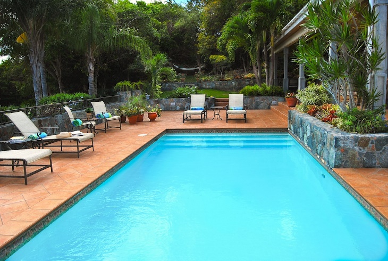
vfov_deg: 48.1
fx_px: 292
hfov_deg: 67.3
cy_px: 130
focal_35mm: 27
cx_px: 194
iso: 100
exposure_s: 1/60
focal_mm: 18
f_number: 11
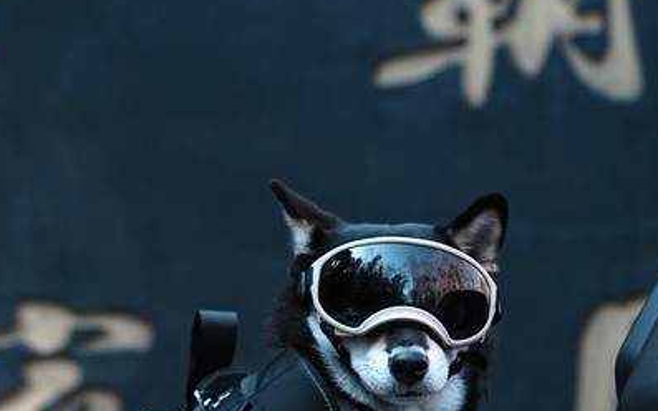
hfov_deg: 13.9
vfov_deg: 8.7
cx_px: 202
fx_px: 2690
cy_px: 259
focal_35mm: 150
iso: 200
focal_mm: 50
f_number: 2
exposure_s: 1/800
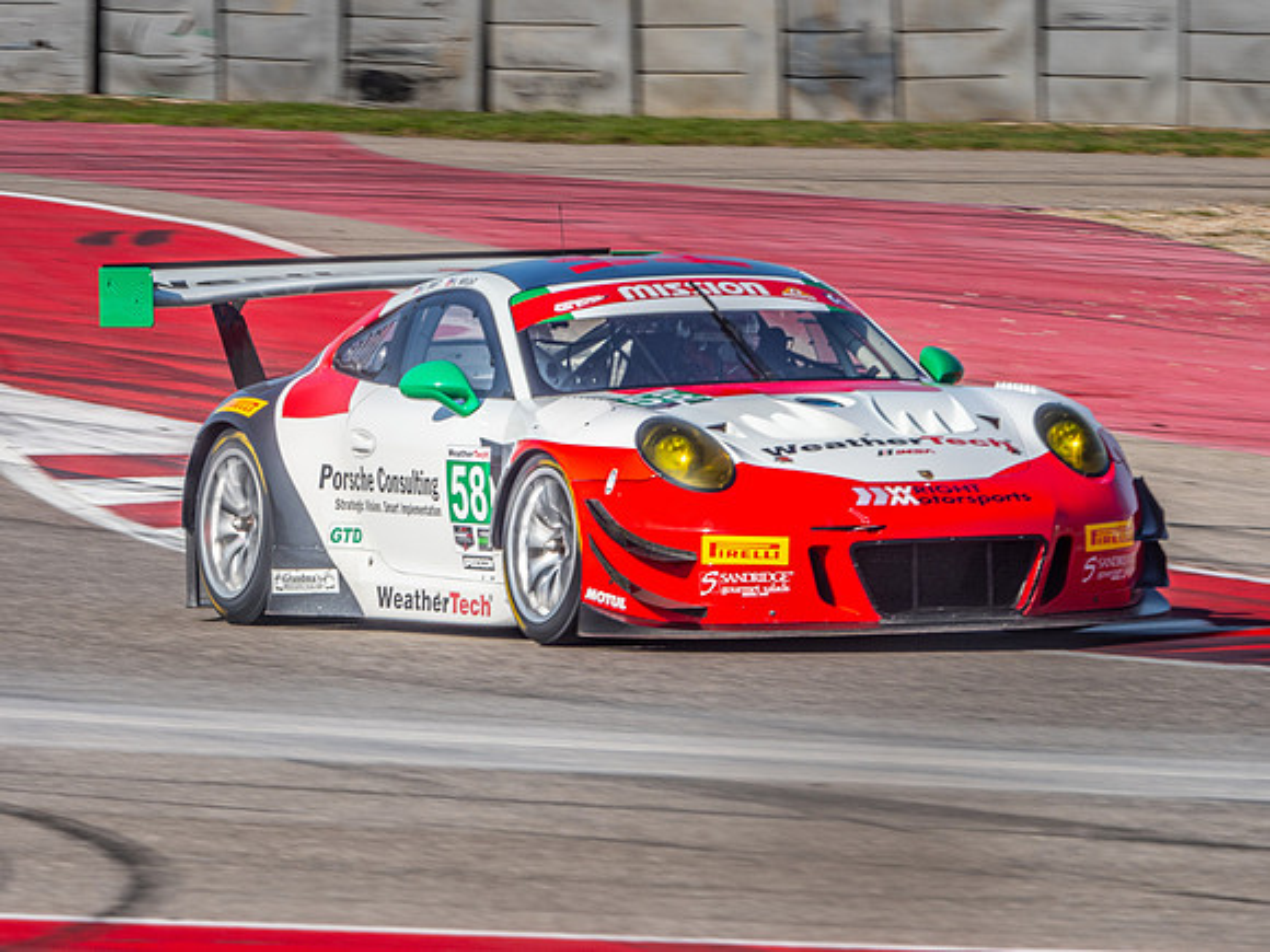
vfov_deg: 2.5
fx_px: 22050
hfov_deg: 3.3
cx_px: 635
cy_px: 476
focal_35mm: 601
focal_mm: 300
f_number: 14
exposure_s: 1/250
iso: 200
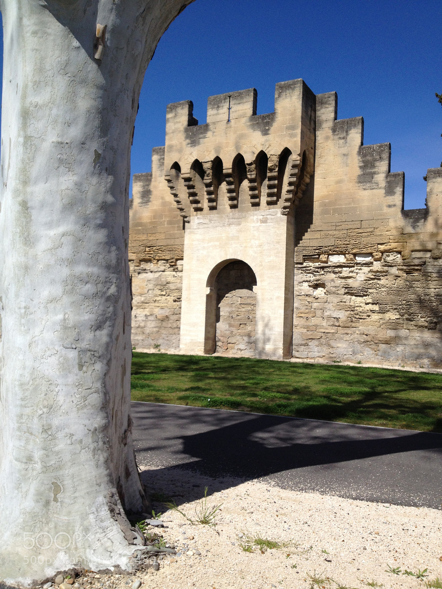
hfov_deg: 40.7
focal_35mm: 35
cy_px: 294
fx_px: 596
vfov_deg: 52.6
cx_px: 221
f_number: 2.4
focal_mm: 4.28
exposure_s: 1/2304
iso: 50
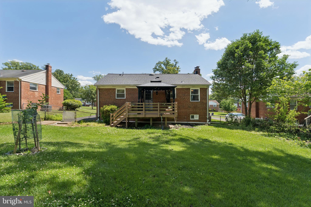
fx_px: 148
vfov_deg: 70.1
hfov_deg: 92.9
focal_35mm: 17
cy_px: 104
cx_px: 156
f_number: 7.1
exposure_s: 1/2500
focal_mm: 17.1
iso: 1250
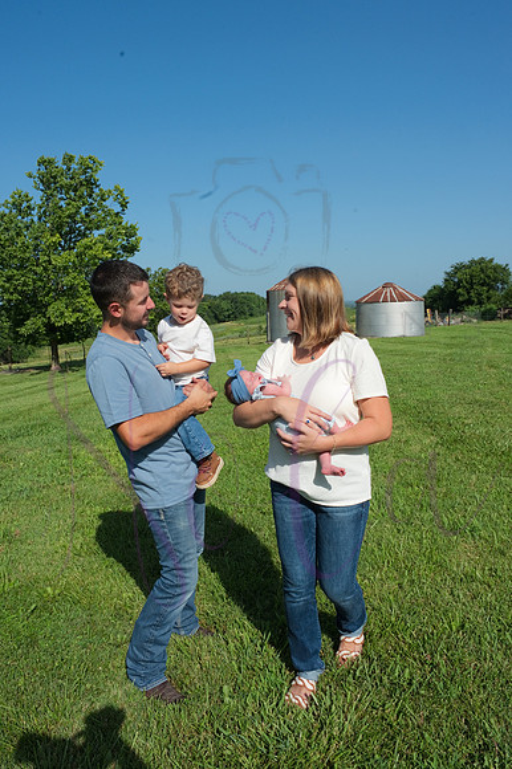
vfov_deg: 73.8
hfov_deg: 53.1
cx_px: 256
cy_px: 384
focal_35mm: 24
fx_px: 513
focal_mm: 24
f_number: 14
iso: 400
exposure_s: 1/320
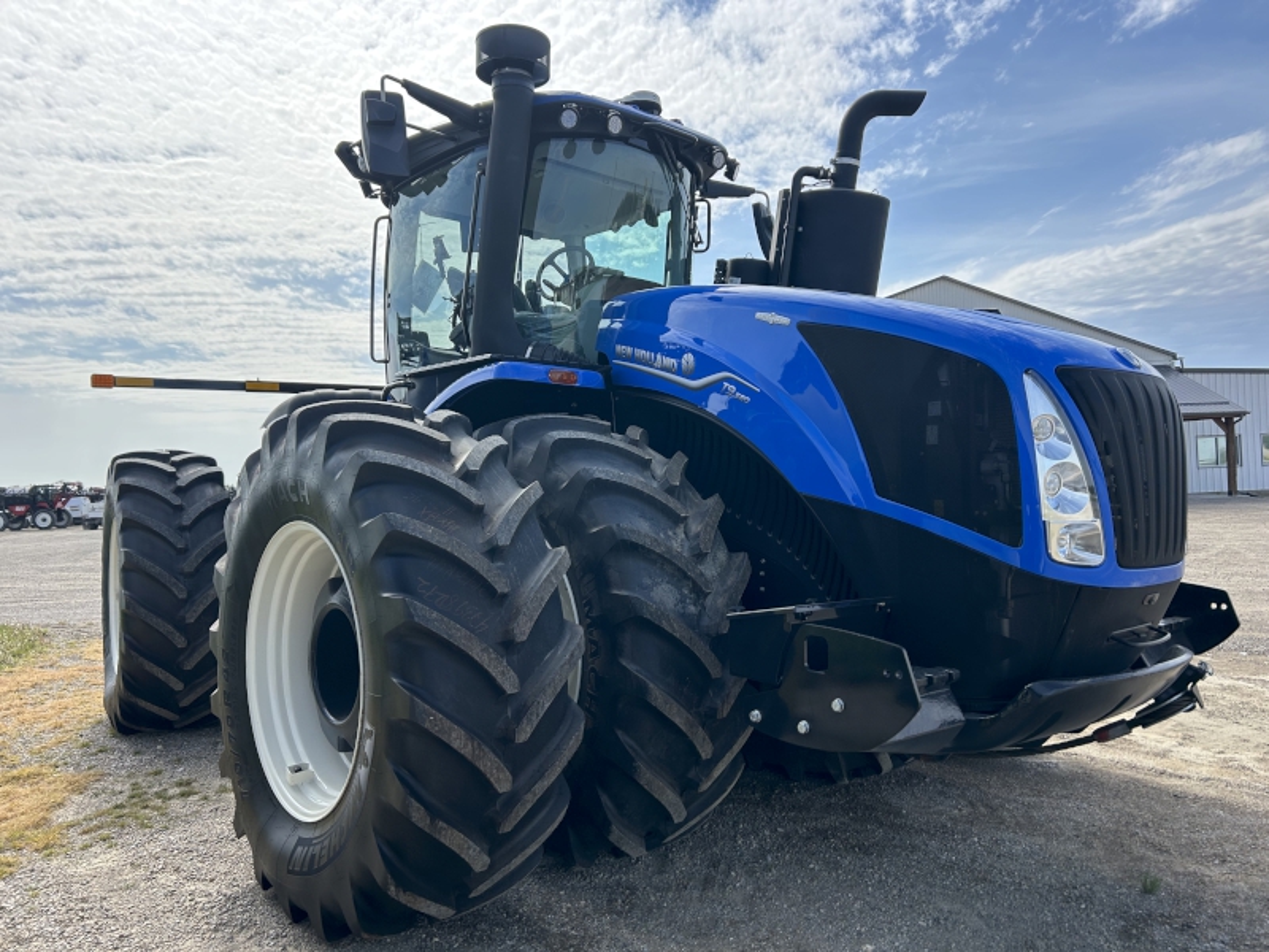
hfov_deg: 67.3
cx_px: 634
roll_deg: +3.1
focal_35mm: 26
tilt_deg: +0.3
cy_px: 476
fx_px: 953
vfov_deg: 53.1
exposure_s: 1/3165
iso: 50
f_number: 1.5
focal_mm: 5.7
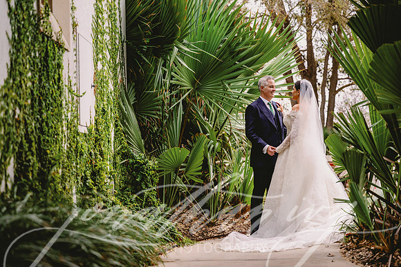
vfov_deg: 20.6
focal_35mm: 66
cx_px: 200
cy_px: 134
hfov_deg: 30.5
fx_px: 735
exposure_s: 1/400
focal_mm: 66
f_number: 2.8
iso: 400
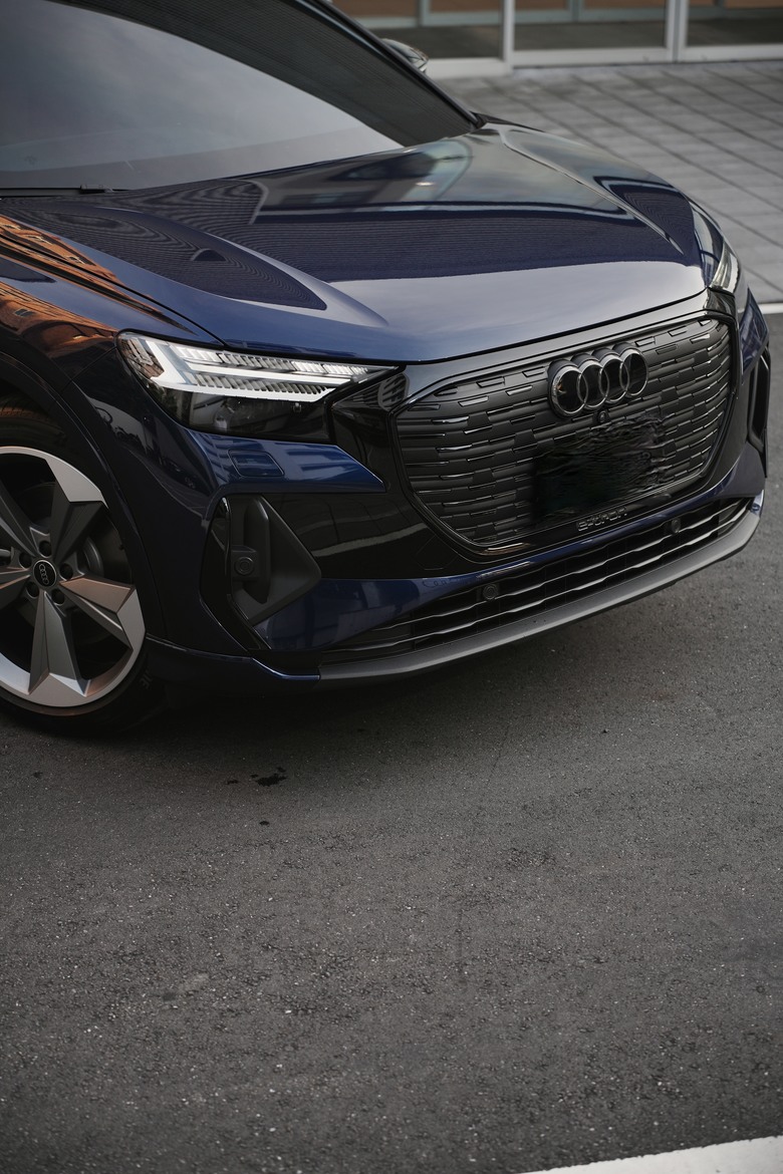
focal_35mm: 65
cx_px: 392
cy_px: 587
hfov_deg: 20.9
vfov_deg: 31.0
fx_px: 2120
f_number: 2.8
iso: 100
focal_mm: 65
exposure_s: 1/400
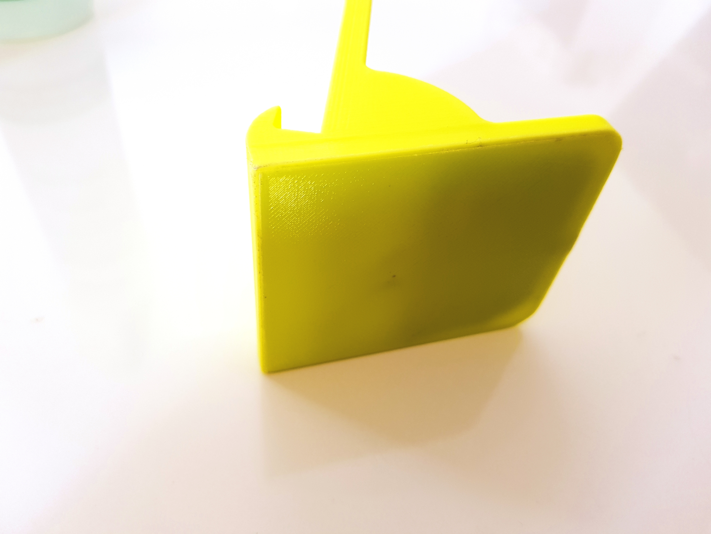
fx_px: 534
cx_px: 356
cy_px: 267
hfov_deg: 67.3
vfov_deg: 53.1
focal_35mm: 26
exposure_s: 1/50
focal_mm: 4.2
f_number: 1.7
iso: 64
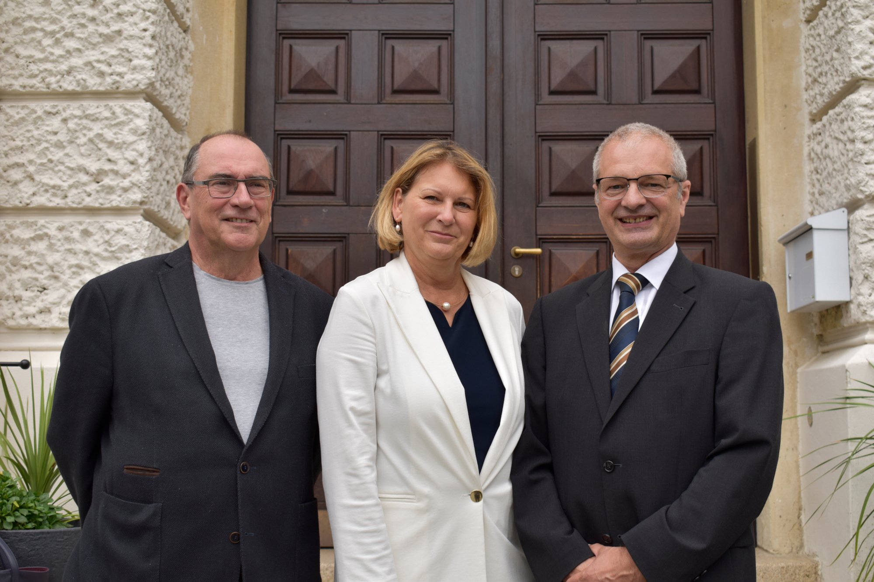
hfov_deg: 38.9
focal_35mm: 51
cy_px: 291
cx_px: 437
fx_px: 1238
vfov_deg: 26.5
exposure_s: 1/160
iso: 100
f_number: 6.3
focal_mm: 34
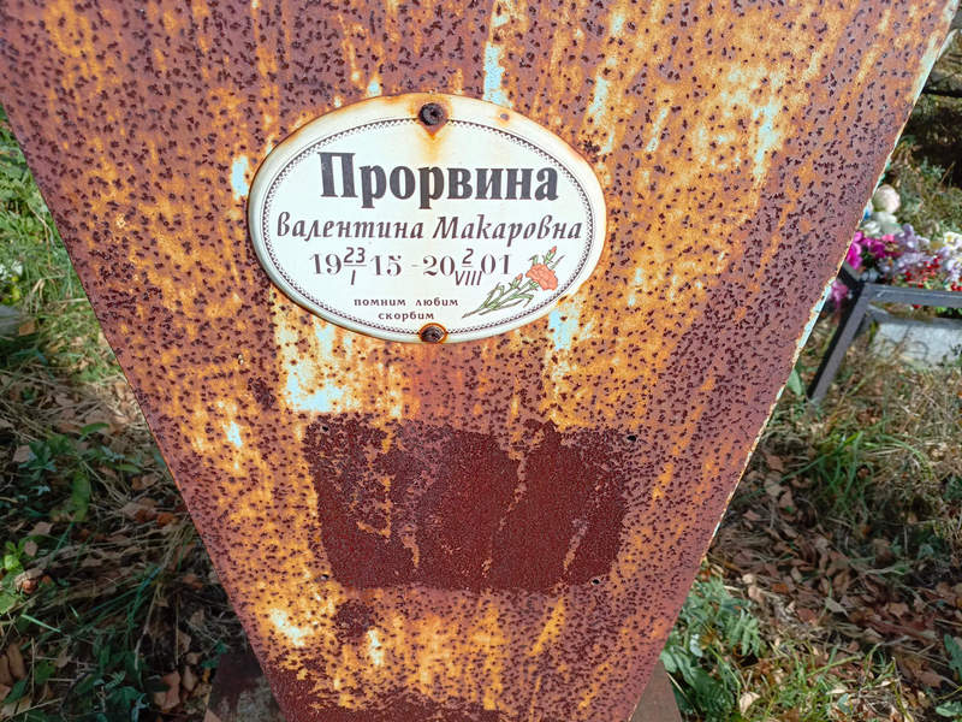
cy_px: 361
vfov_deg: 54.9
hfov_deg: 69.4
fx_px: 695
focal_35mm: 25
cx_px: 481
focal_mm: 4.76
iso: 116
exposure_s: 1/932
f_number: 1.69
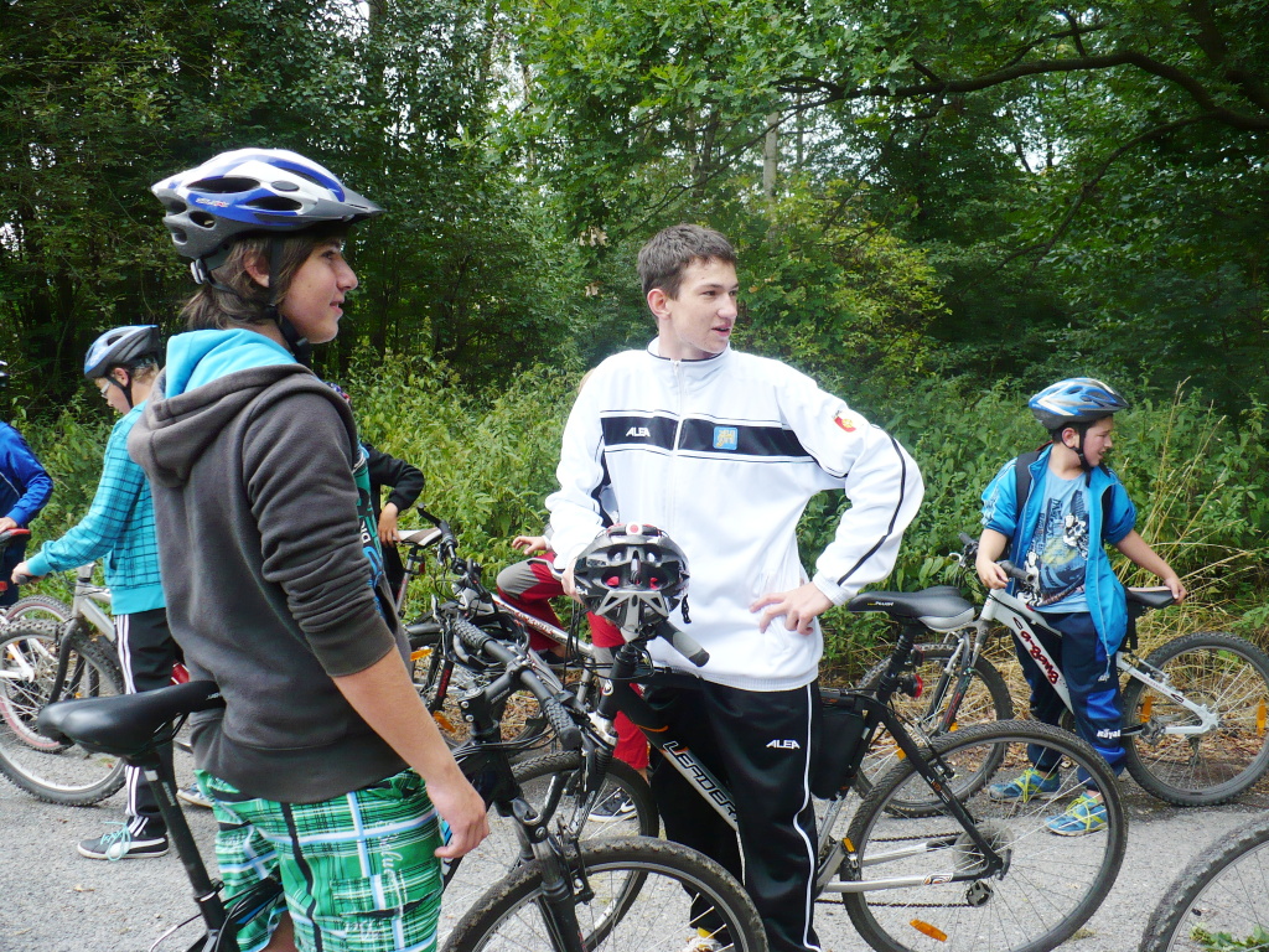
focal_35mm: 37
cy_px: 476
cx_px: 634
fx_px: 1356
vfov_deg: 38.7
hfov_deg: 50.1
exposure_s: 1/320
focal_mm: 6.1
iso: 100
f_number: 2.8
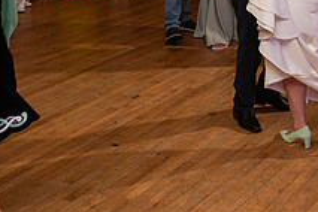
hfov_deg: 25.4
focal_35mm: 79
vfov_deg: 16.4
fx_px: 698
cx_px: 237
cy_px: -56
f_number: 3.5
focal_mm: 29
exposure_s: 1/160
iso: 500
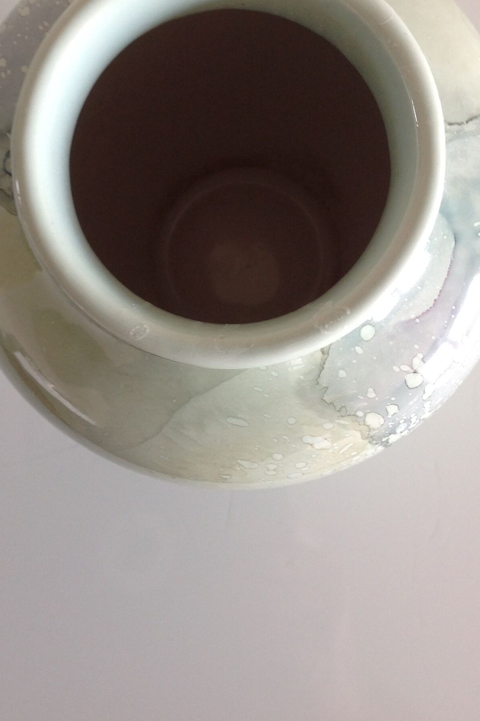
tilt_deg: -81.5
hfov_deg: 25.5
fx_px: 1060
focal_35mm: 53
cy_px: 235
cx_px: 228
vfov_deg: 37.1
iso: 50
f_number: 2.4
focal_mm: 4.28
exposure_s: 1/15
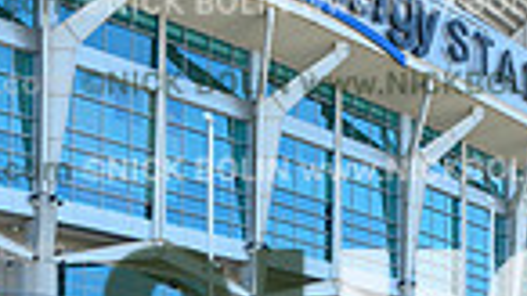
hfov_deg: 21.3
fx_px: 1397
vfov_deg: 11.7
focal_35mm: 100
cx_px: 357
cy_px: 421
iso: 800
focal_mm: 24
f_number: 8
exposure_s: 1/640
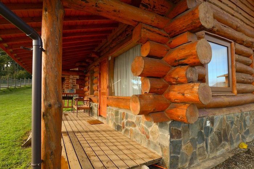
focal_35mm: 18
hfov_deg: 90.1
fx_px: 127
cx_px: 127
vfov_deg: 67.2
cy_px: 84
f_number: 8
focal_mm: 12
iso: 250
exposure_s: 1/200
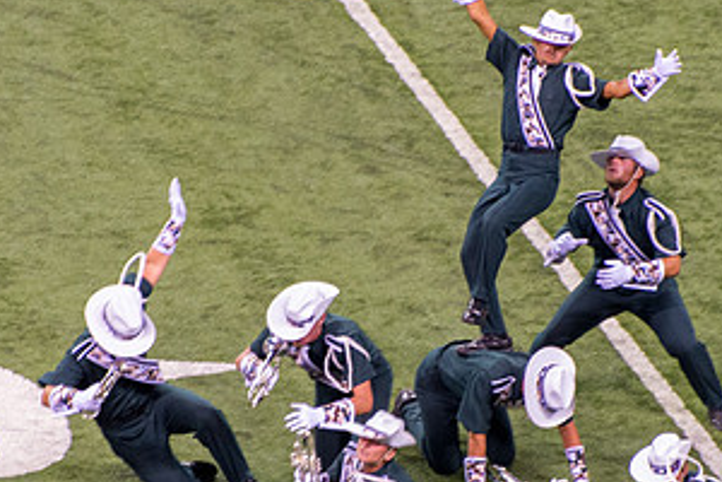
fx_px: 15422
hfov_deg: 2.7
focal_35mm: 769
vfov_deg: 1.8
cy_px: 315
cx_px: 389
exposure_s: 1/320
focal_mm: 300
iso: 2500
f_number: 5.6
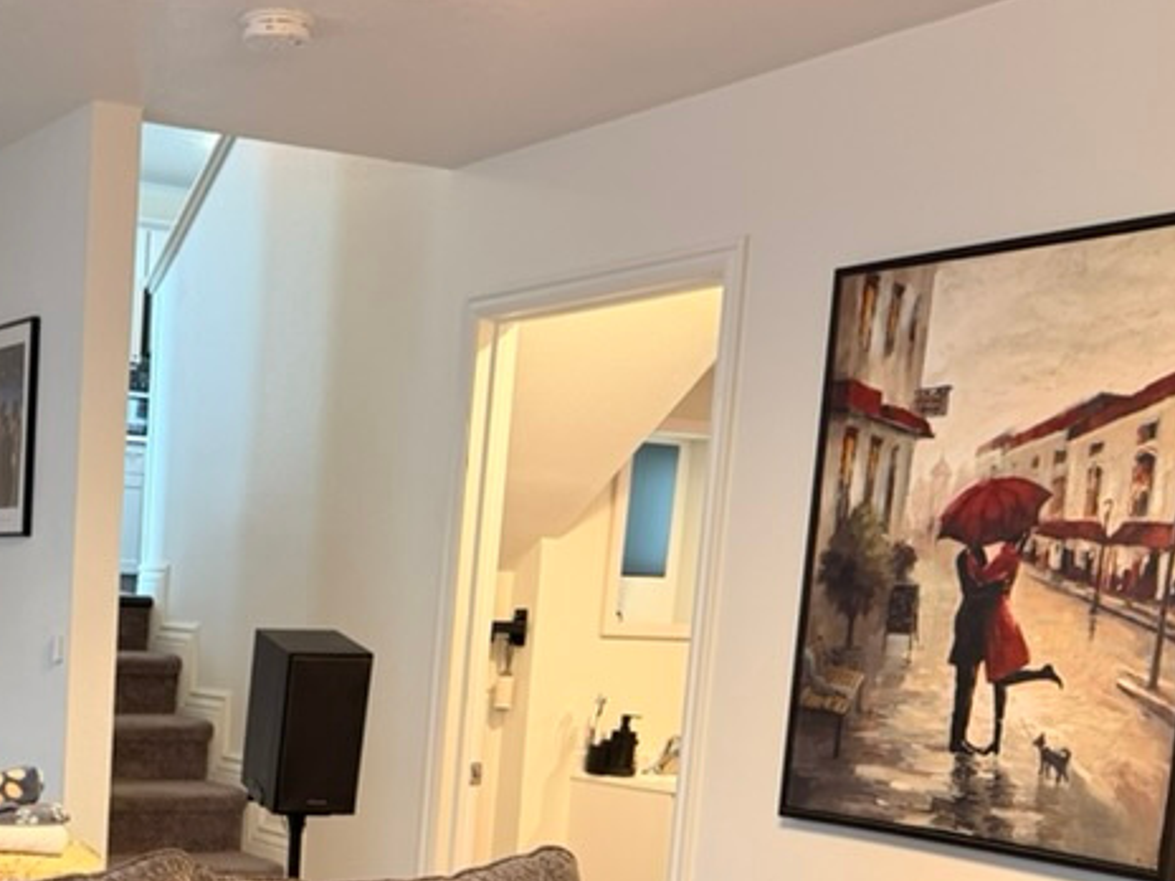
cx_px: 43
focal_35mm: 53
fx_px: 1799
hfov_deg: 33.5
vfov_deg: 26.5
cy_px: 818
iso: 250
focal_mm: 6.76
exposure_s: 1/60
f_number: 1.78
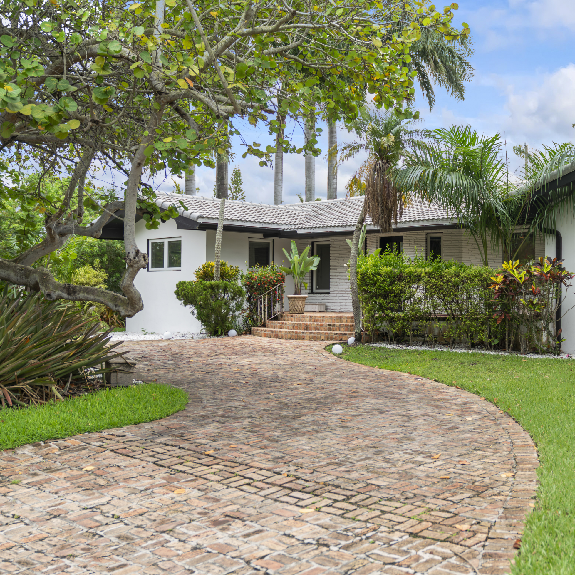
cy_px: 287
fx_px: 808
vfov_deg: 39.2
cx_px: 433
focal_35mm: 43
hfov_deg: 38.1
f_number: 2.8
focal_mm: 33
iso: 100
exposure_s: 1/200
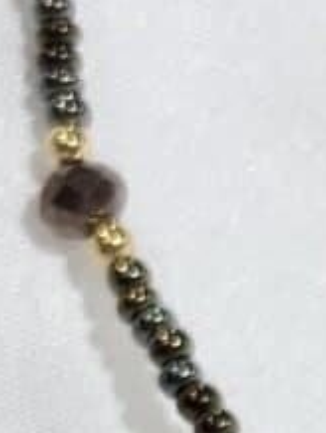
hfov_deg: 6.0
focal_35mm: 244
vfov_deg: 7.8
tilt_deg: -35.7
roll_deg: +3.0
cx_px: 561
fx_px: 3058
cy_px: 806
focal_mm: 5.96
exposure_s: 1/271
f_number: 1.6
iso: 32
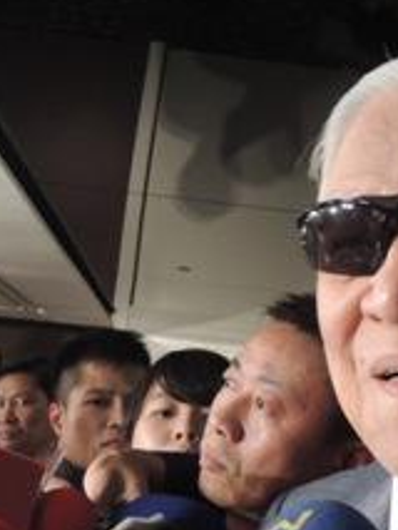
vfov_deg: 30.6
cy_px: 311
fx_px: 965
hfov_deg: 23.0
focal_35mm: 63
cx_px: 306
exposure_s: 1/13
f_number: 2.8
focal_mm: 5
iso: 400
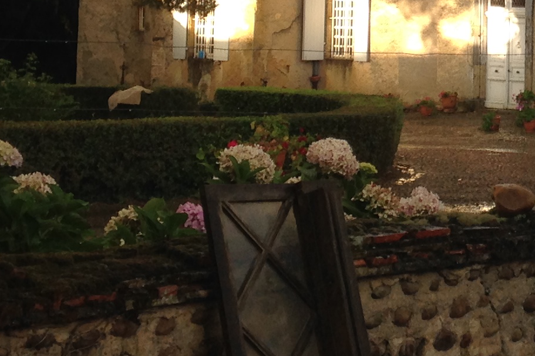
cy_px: -137
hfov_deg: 16.1
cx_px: 606
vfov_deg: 10.8
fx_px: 1827
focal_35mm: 123
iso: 50
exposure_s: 1/197
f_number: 2.4
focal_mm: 4.12
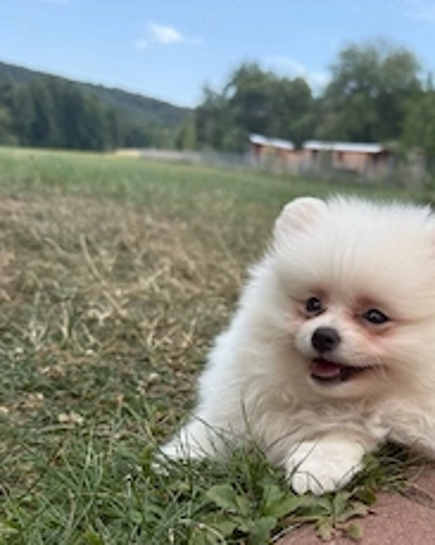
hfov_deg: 35.8
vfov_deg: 44.0
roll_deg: -8.7
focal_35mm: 41
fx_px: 660
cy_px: 376
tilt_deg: -13.7
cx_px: 316
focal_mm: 6.76
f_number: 1.78
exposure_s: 1/1727
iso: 100
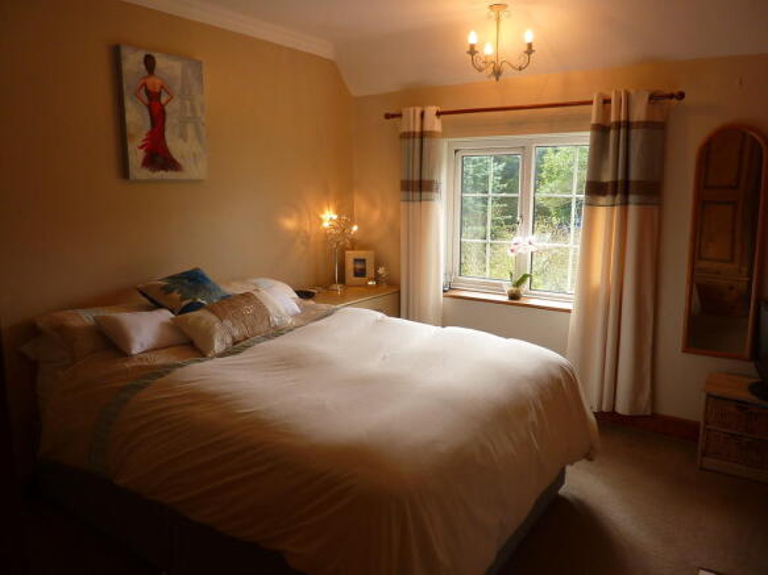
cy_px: 288
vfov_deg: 54.9
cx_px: 384
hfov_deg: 69.4
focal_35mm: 25
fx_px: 555
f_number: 3.3
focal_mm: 4.1
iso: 80
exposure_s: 1/50
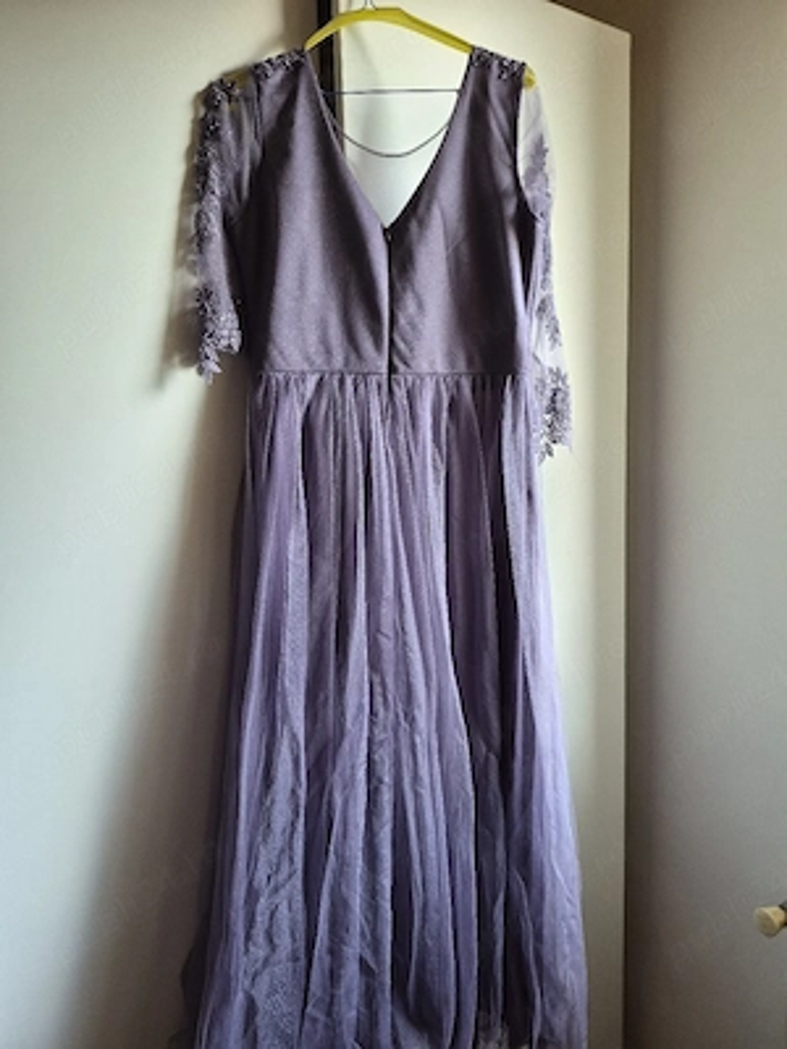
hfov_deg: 58.9
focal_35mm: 23
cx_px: 394
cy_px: 524
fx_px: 697
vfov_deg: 73.9
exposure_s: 1/100
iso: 400
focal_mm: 5.4
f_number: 1.8
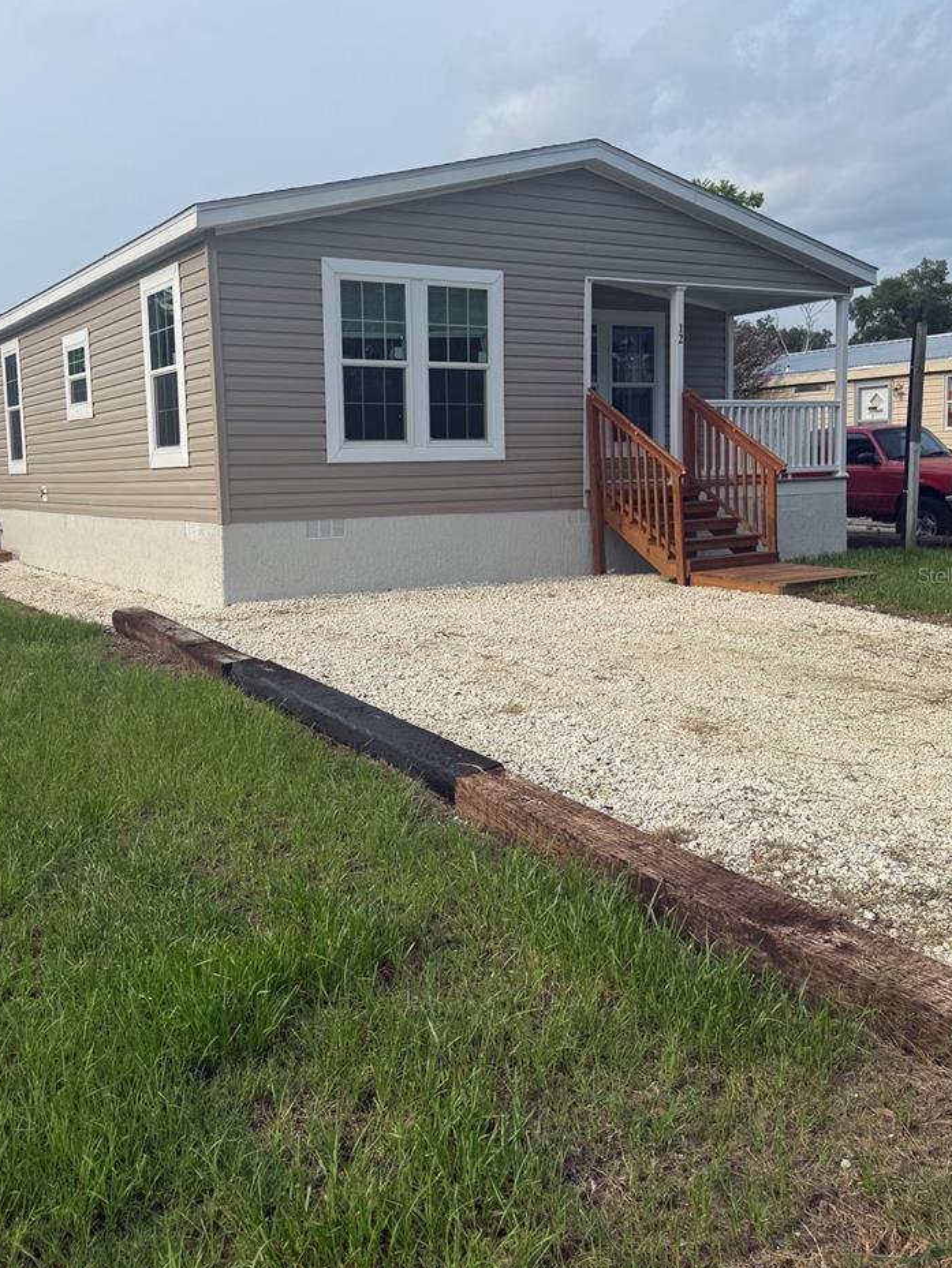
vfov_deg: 58.2
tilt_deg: -5.1
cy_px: 575
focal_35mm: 31
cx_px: 400
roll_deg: +1.4
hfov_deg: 45.3
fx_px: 1136
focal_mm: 6.76
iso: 80
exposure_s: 1/3759
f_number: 1.78
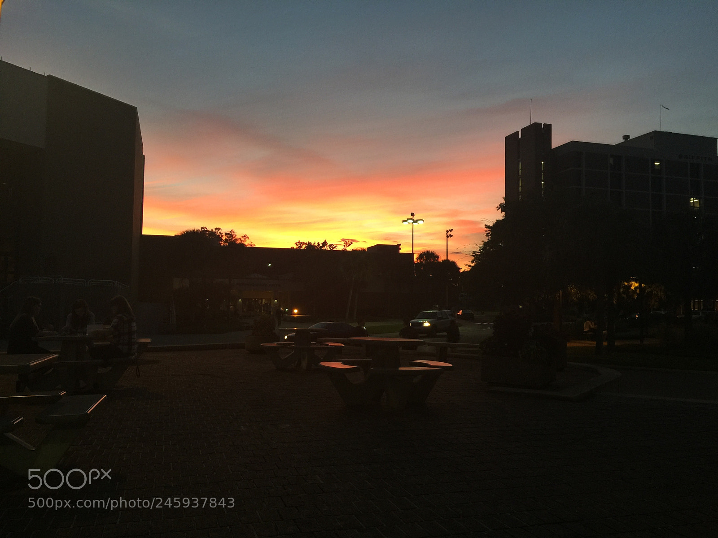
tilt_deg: +2.8
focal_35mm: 29
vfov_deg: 48.2
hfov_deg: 61.7
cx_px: 359
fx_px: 602
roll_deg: -2.0
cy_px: 269
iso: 40
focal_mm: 4.15
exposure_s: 1/30
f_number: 2.2
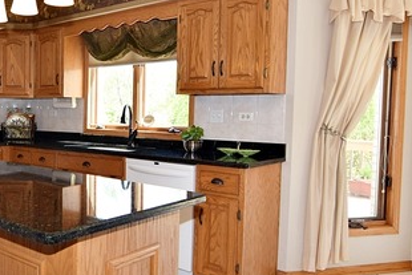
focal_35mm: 34
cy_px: 130
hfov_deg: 52.2
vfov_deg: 38.9
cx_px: 84
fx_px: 390
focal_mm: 11
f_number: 5.6
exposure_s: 1/125
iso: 360
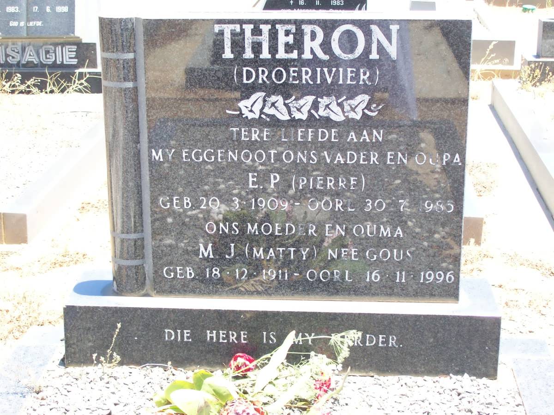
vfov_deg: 21.0
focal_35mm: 70
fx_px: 1120
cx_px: 277
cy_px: 208
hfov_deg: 27.8
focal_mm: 11.6
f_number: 3.8
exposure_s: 1/151
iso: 80
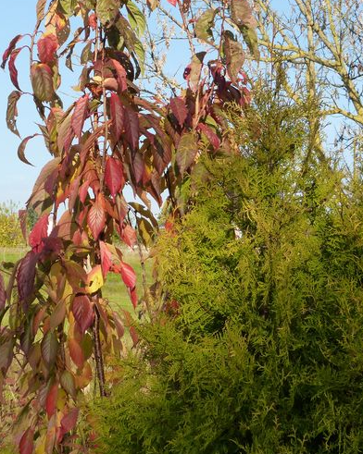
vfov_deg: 24.3
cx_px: 135
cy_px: 149
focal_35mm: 78
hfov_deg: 19.6
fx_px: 1049
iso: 160
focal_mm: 8.7
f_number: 4
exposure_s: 1/500
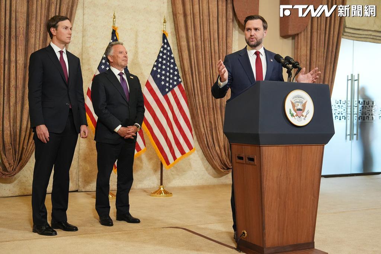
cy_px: 127
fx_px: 497
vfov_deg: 28.6
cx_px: 190
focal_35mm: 47
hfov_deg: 41.9
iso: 3200
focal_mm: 47
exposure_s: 1/400
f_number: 3.2
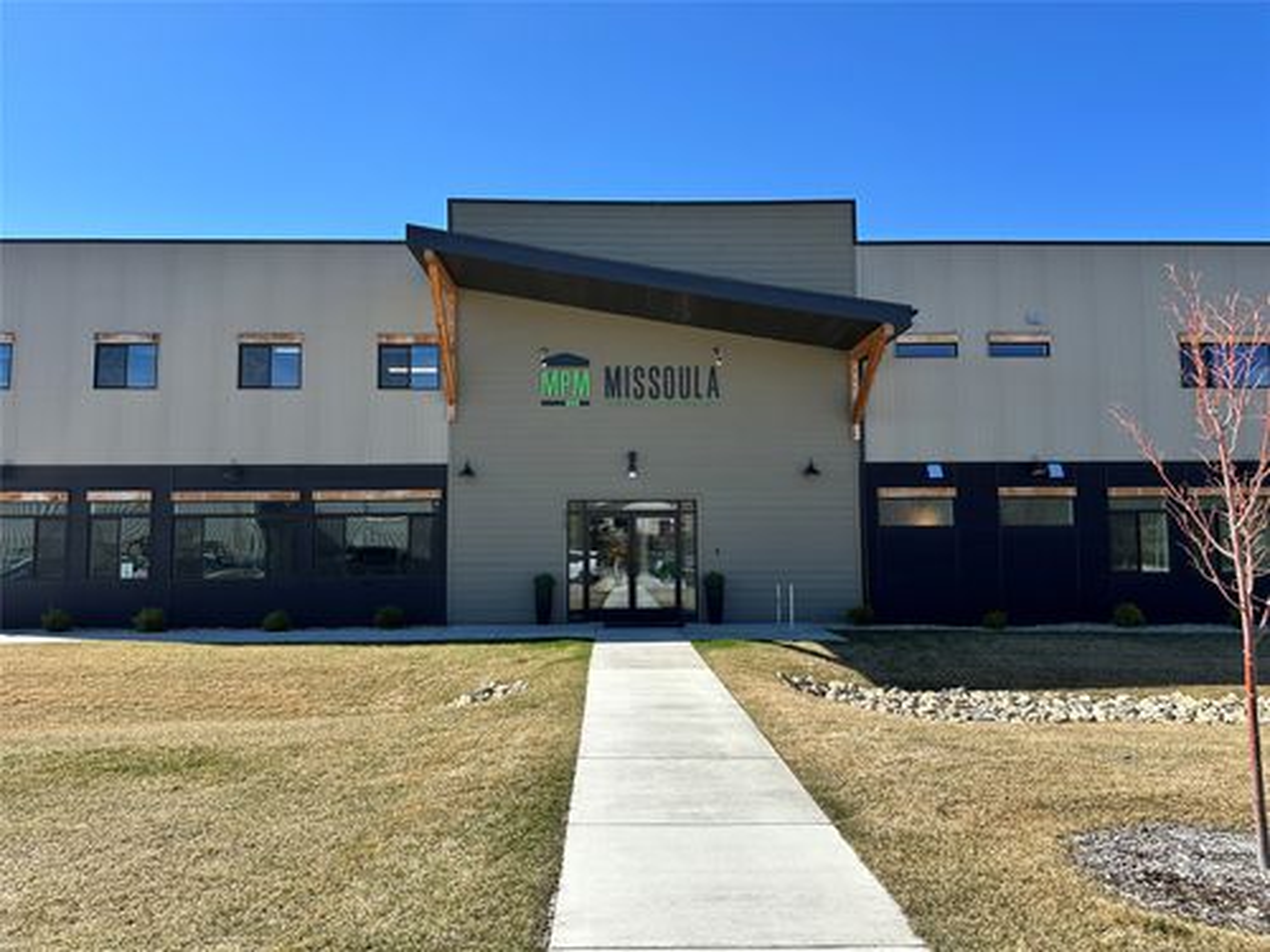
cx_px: 635
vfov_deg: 56.8
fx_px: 881
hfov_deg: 71.6
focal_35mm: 24
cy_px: 476
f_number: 1.78
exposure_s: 1/3058
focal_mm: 6.86
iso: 80
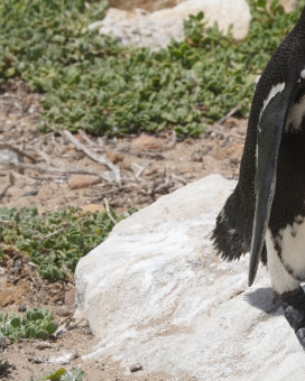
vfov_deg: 4.6
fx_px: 4784
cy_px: 118
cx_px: 376
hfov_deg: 3.6
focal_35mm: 424
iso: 250
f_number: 13
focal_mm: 128
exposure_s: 1/500
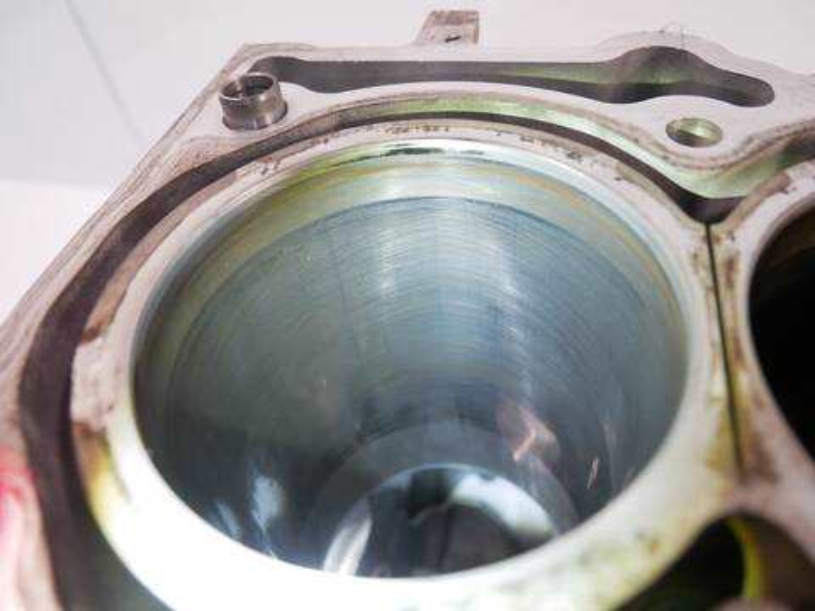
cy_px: 306
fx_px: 612
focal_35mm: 26
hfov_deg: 67.3
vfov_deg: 53.1
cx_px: 408
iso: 800
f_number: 3.5
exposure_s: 1/60
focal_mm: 13
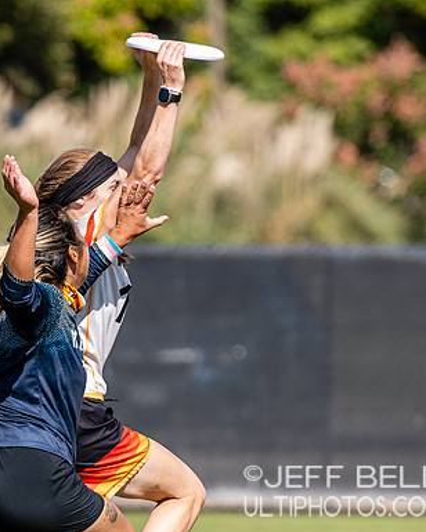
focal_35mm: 673
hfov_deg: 2.3
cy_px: 373
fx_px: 10606
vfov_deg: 2.9
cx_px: 147
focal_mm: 200
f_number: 3.2
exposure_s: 1/1250
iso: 100
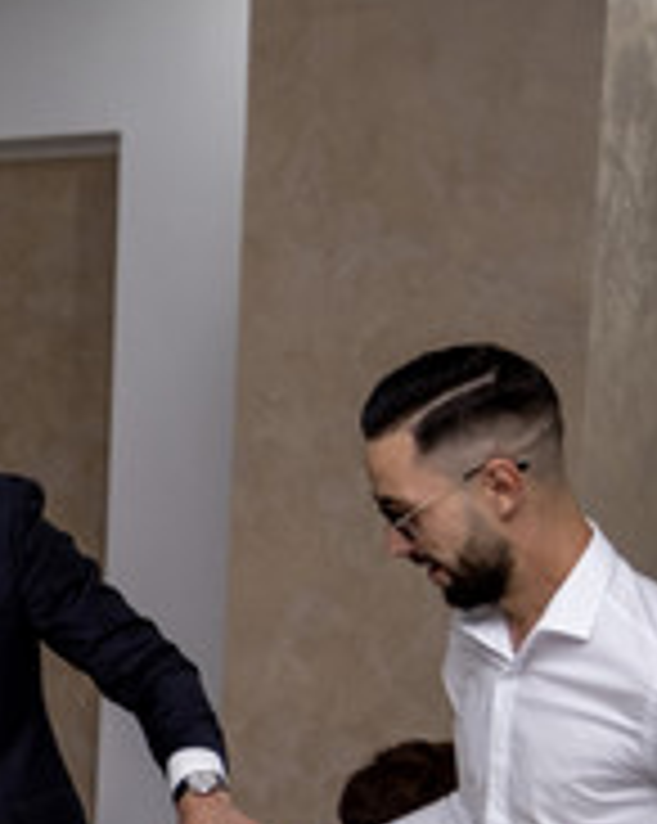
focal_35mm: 115
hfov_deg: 11.9
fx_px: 2800
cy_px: 664
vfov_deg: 16.6
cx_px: -688
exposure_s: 1/250
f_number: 1.6
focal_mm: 23
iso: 800
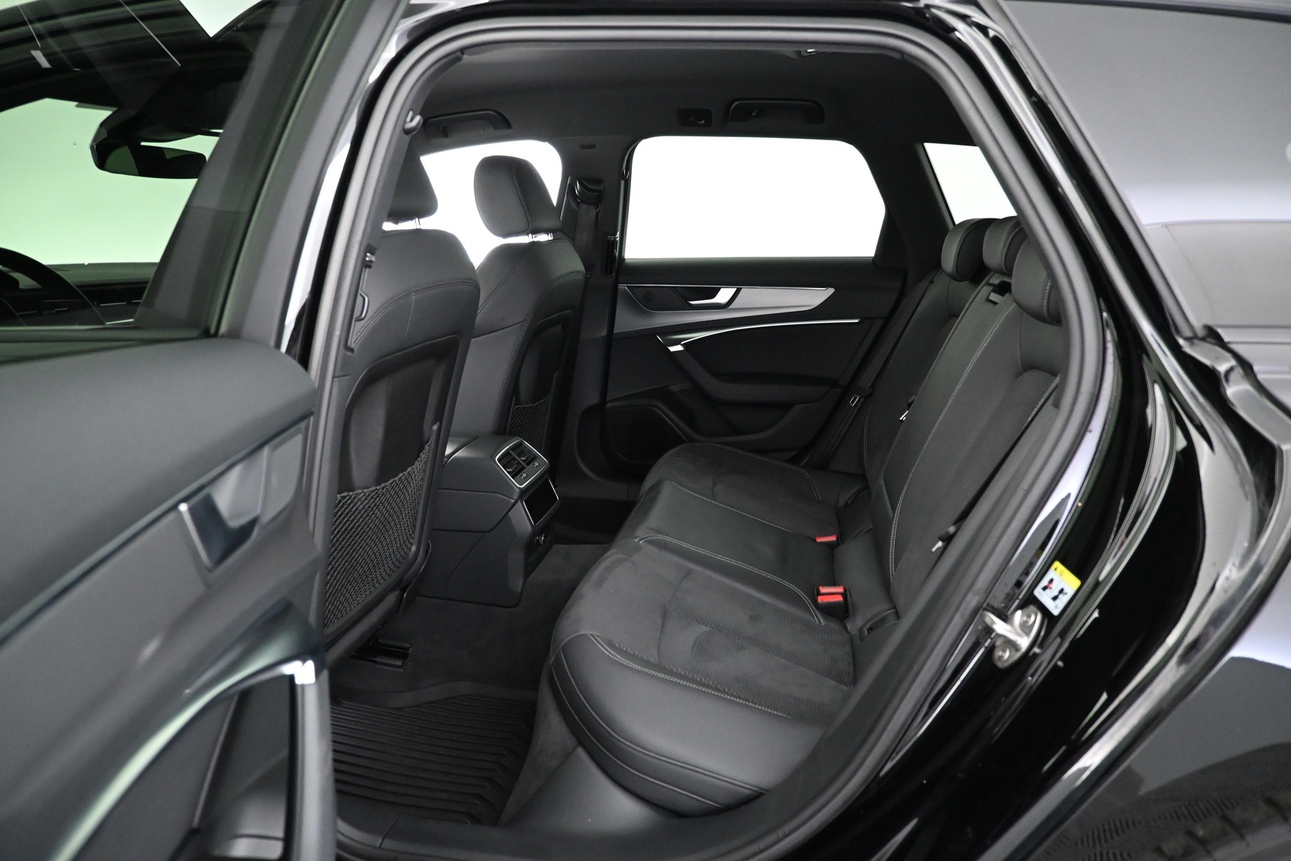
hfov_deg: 73.7
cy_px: 430
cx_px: 646
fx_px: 861
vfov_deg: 53.1
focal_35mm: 24
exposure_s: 1/20
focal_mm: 16
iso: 4000
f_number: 3.5
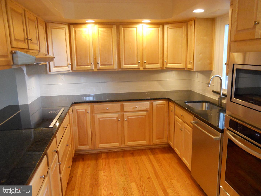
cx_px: 130
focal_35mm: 28
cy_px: 98
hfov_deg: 63.4
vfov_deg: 49.7
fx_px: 211
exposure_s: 1/40
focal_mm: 5
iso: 400
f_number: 2.7
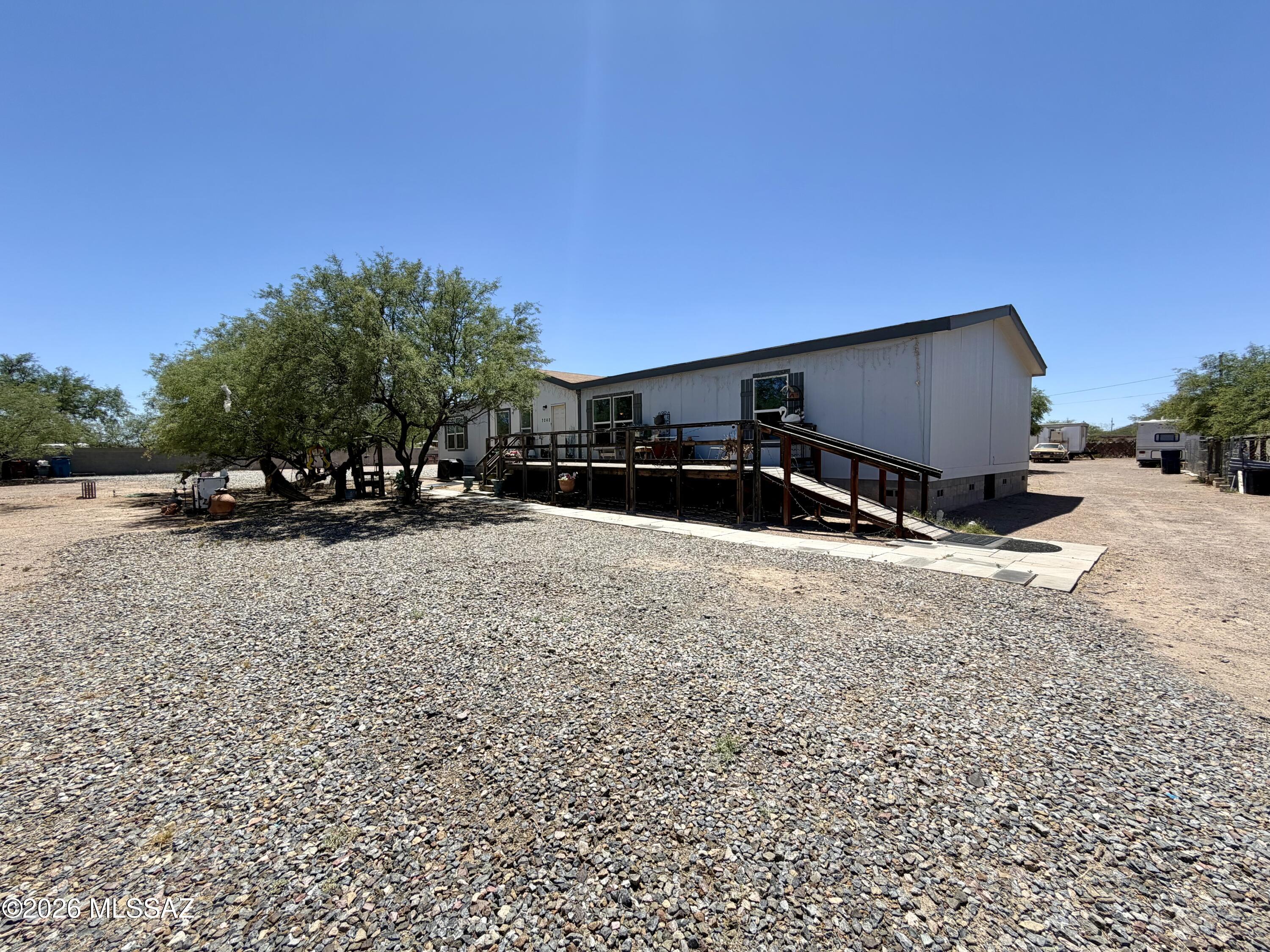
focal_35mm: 14
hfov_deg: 102.1
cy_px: 476
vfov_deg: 85.7
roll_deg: +0.8
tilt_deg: -3.0
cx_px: 635
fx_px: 514
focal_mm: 2.22
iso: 20
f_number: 2.2
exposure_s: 1/830
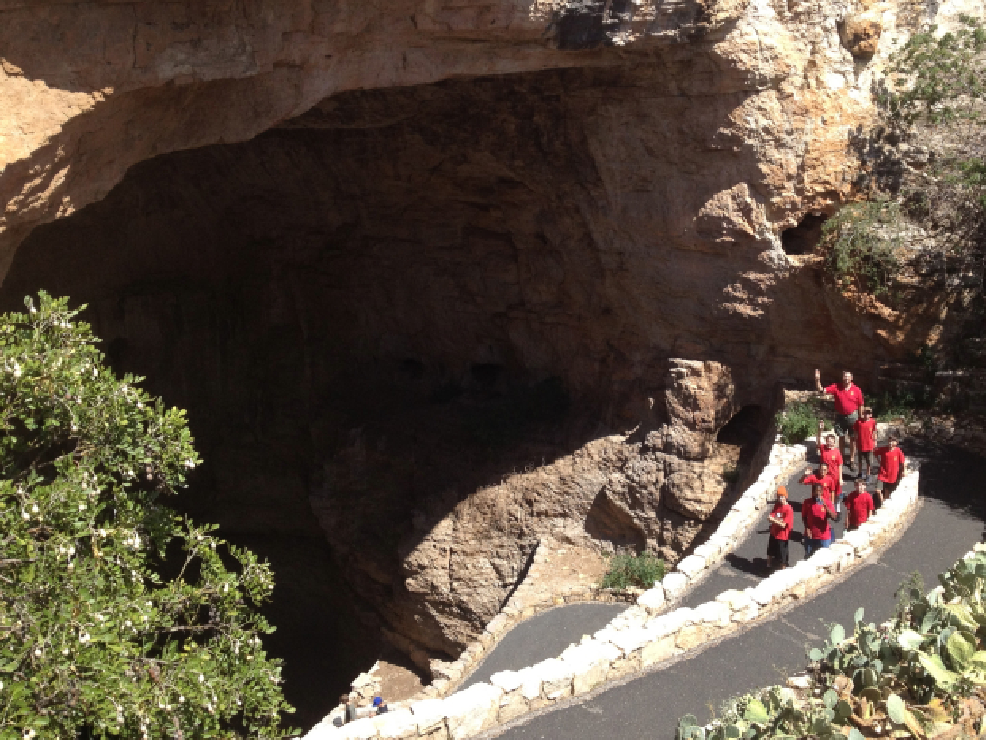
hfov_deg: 41.9
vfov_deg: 32.1
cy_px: 306
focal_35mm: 45
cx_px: 593
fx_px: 1282
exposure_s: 1/968
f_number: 2.4
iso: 64
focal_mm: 4.28
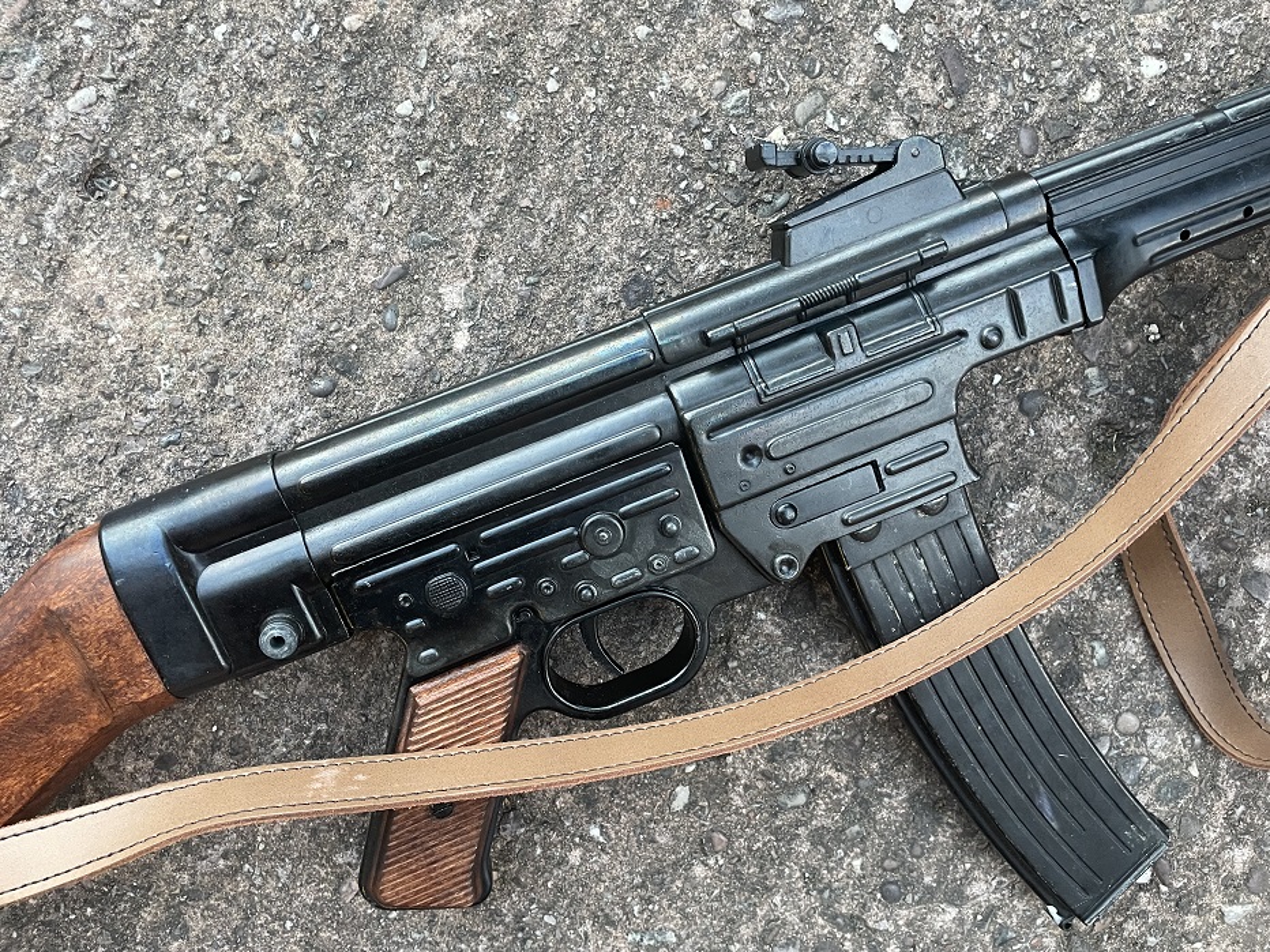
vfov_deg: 53.1
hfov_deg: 67.3
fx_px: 954
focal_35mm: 26
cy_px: 476
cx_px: 635
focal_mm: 4.2
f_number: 1.6
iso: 160
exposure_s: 1/50
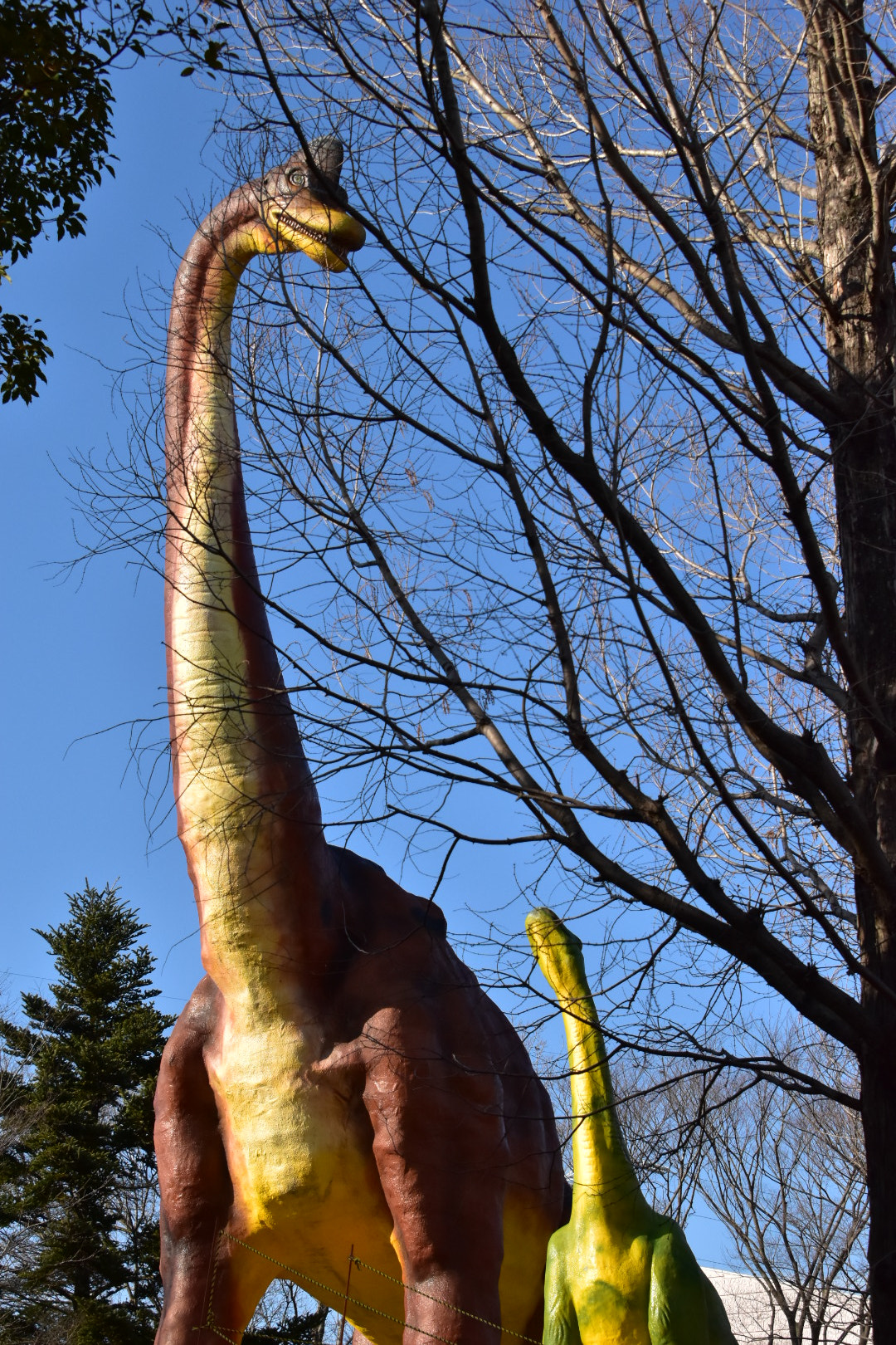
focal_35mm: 60
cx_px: 448
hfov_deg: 22.6
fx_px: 2240
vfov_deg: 33.4
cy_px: 672
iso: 1000
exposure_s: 1/2500
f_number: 8
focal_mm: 40
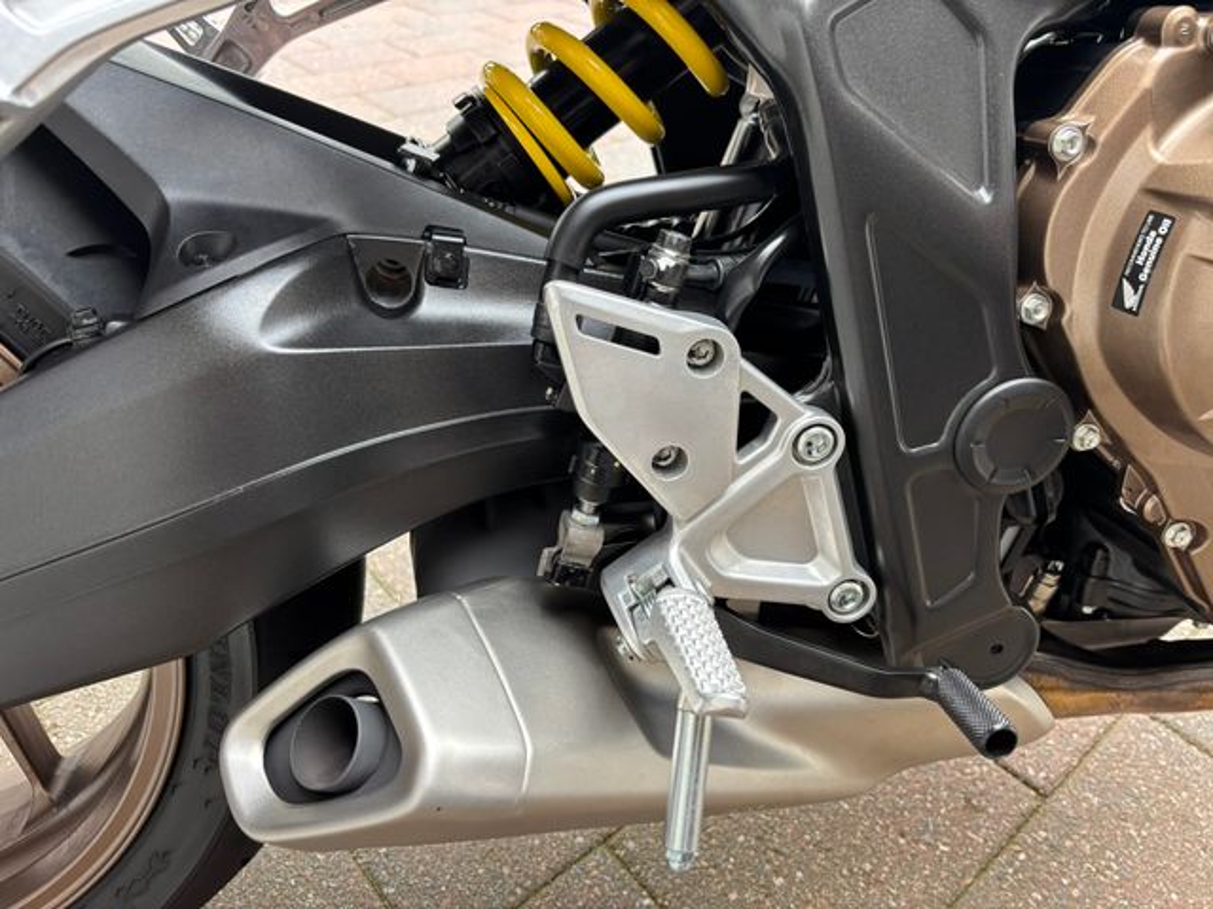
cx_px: 606
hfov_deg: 67.3
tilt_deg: -36.7
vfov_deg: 53.1
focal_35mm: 26
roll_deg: -2.2
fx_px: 911
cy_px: 454
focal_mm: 5.96
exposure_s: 1/121
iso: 125
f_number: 1.6
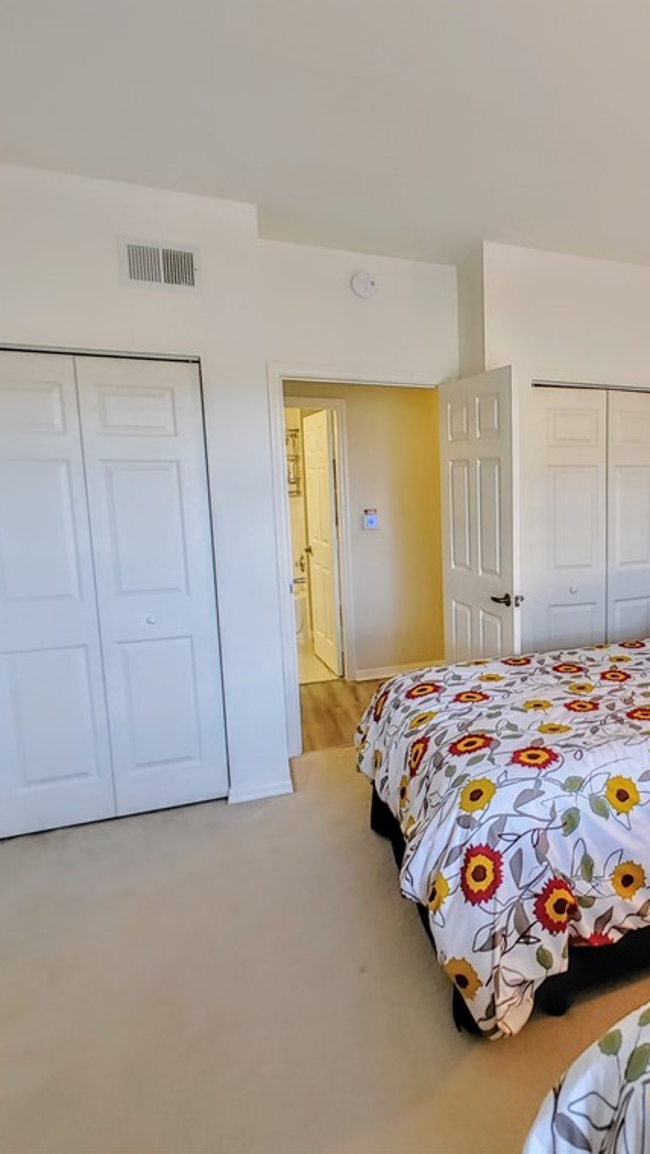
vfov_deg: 81.2
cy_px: 576
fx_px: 673
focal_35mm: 22
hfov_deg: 47.1
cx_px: 566
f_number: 1.9
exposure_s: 1/30
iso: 150
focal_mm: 1.78
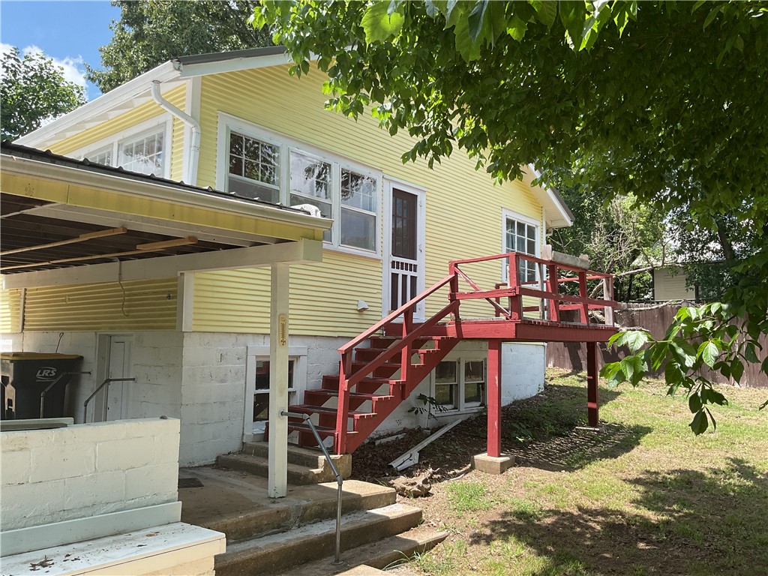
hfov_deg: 61.7
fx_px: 643
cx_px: 384
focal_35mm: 29
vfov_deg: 48.2
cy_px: 288
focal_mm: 3
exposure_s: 1/568
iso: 16
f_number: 1.8
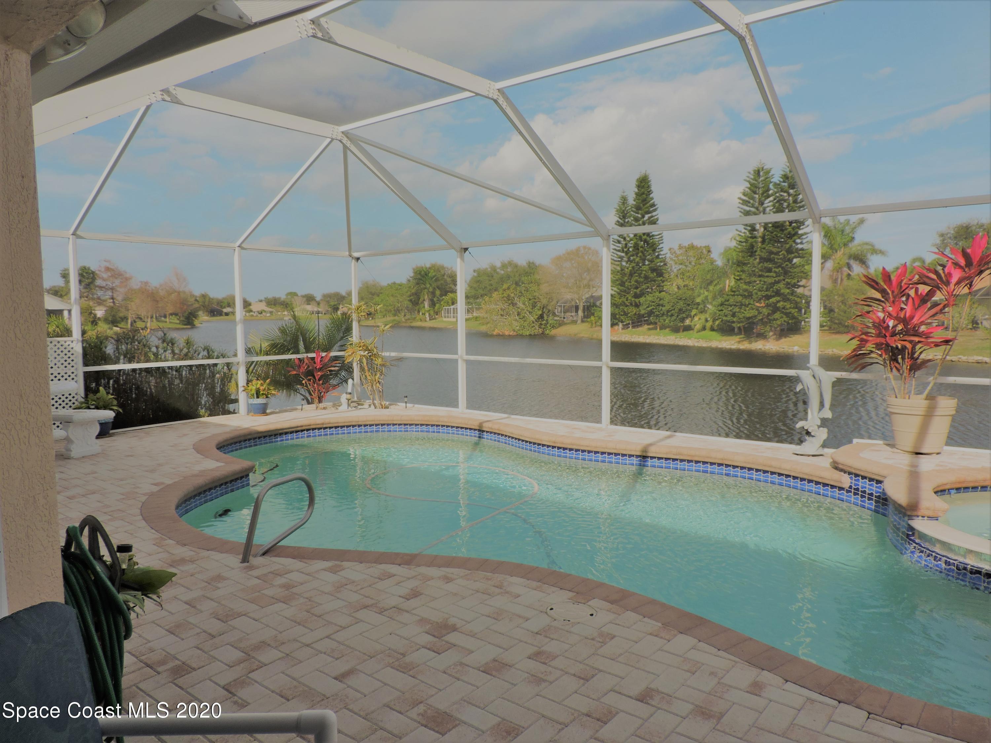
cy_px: 372
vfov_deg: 56.8
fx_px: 687
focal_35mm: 24
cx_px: 496
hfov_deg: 71.6
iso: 100
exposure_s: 1/1000
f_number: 3
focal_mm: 4.3
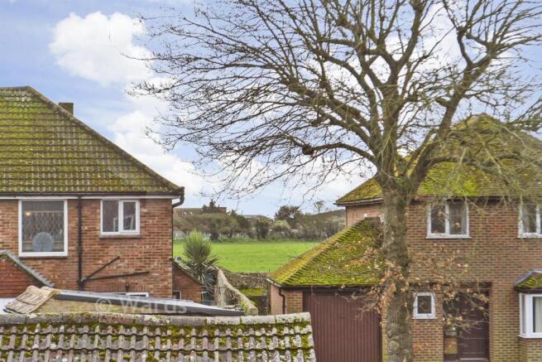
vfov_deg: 16.7
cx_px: 271
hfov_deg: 24.8
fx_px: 1235
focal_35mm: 82
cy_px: 181
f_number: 6.3
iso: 160
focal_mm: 55
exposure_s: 1/400
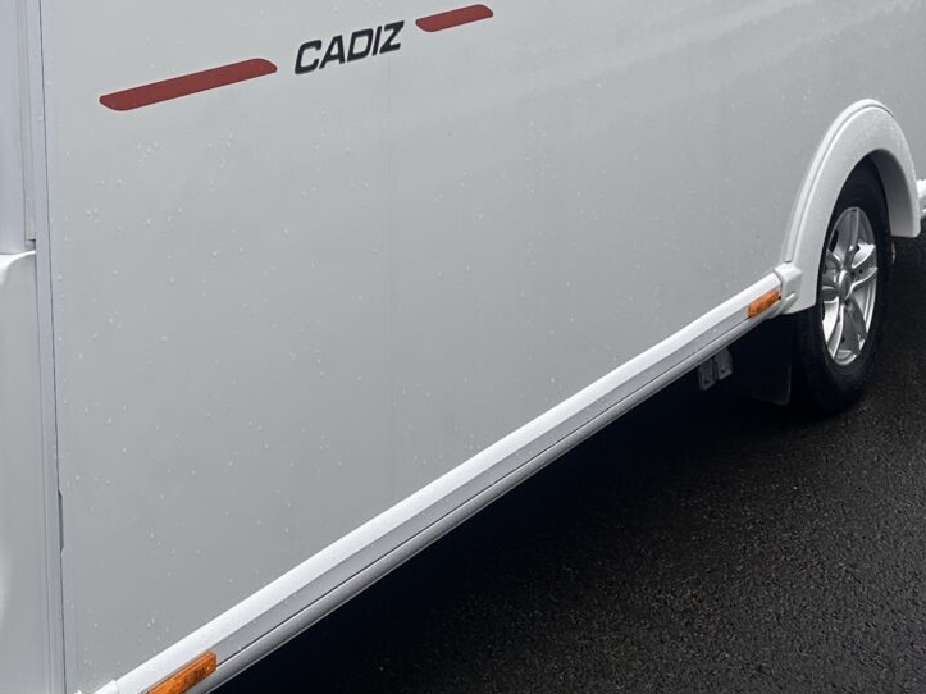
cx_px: 146
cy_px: -15
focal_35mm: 68
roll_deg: +2.5
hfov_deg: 27.8
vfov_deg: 20.8
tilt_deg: -6.3
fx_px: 1819
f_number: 1.78
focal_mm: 6.86
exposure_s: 1/1171
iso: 80
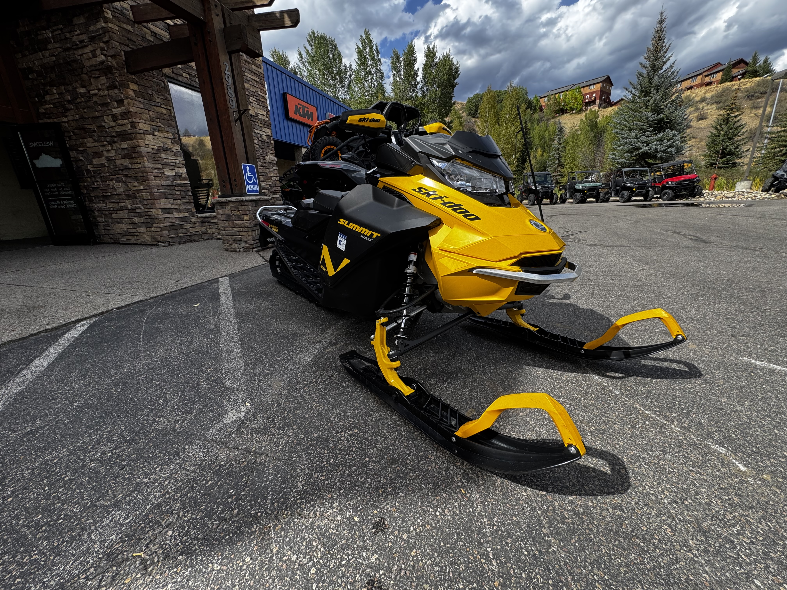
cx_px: 394
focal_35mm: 14
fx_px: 318
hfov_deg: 102.1
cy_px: 295
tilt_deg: -16.8
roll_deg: +2.7
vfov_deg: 85.7
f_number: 2.2
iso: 40
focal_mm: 2.22
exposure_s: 1/582
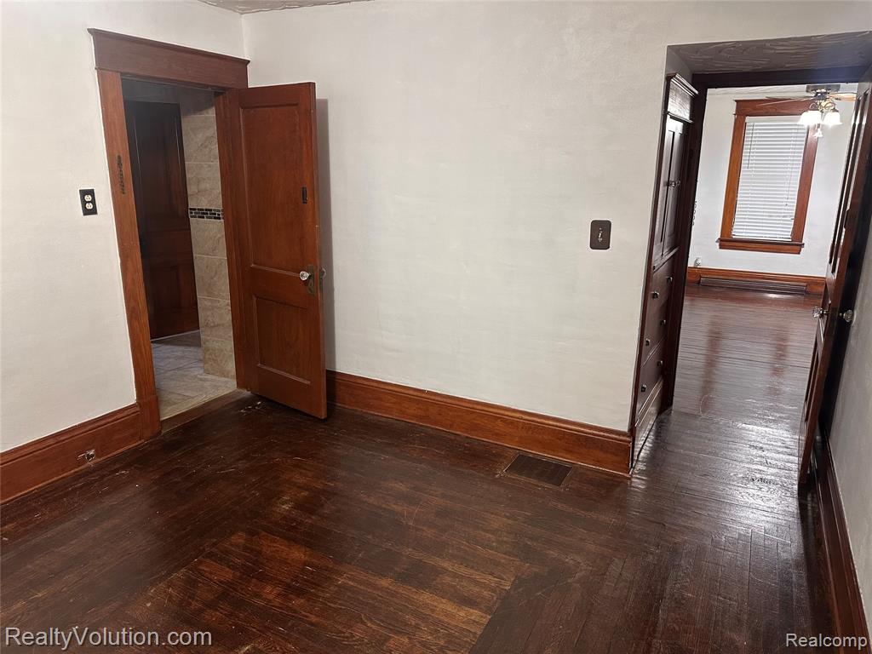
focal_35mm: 24
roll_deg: -0.2
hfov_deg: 71.6
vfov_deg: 56.8
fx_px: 605
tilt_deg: -14.5
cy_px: 327
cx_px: 436
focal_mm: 6.86
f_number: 1.78
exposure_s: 1/60
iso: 250
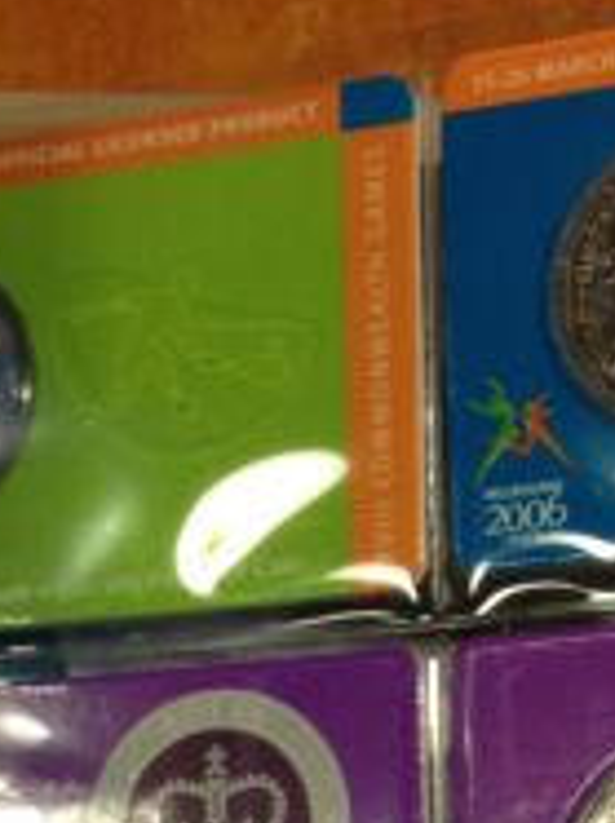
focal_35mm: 113
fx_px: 2683
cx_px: 394
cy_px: 1186
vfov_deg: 16.1
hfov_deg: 13.1
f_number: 2.4
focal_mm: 4.28
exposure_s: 1/20
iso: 80
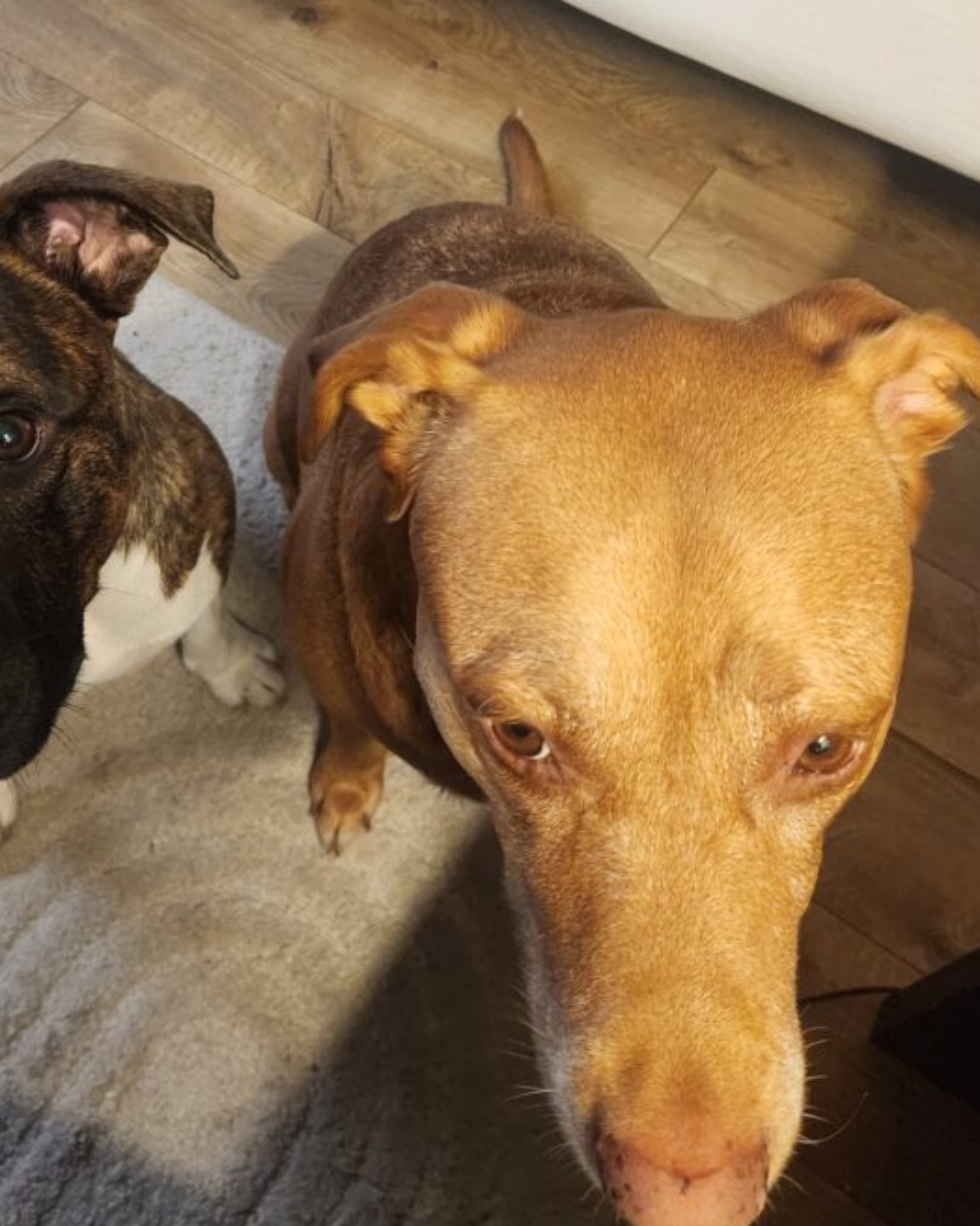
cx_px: 360
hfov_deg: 41.9
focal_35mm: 35
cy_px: 371
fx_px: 1270
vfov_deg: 50.3
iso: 1000
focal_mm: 5.4
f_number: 1.8
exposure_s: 1/120
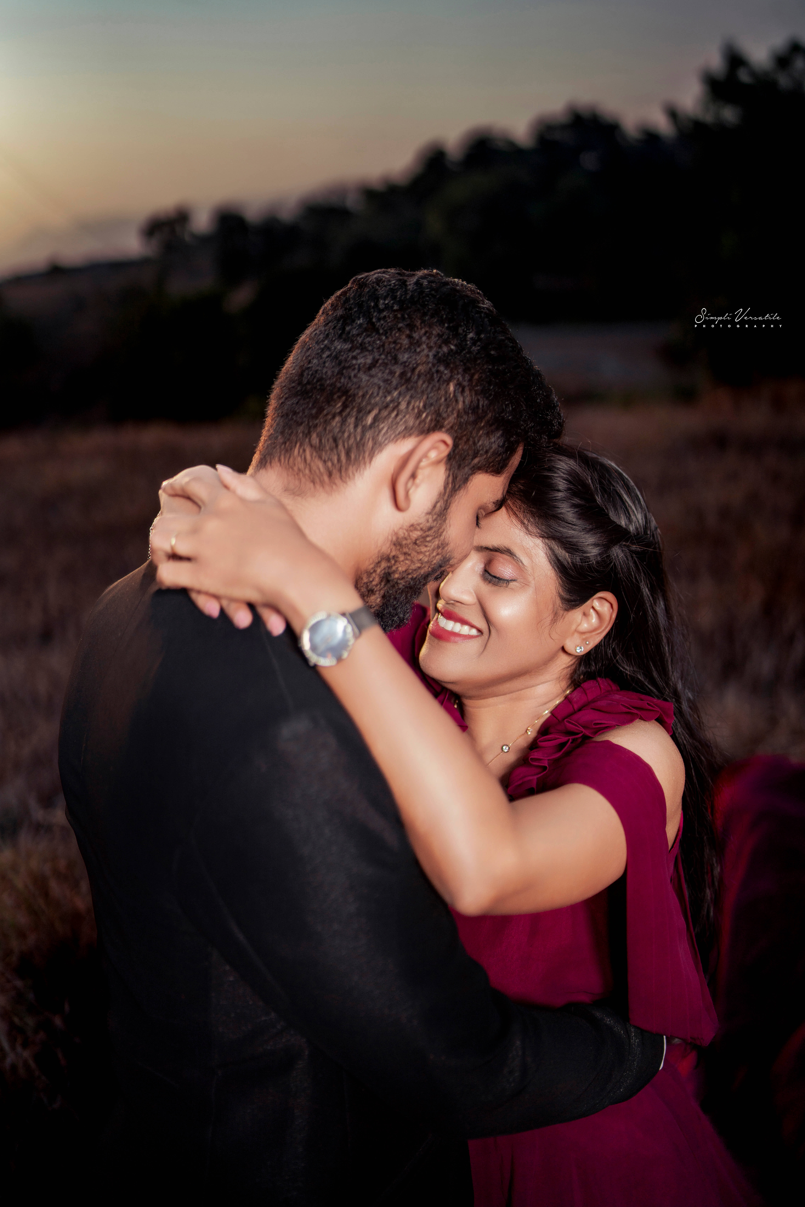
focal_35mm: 35
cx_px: 402
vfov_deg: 54.4
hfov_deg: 37.9
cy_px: 604
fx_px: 1173
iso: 100
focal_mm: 35
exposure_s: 1/5000
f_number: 1.4
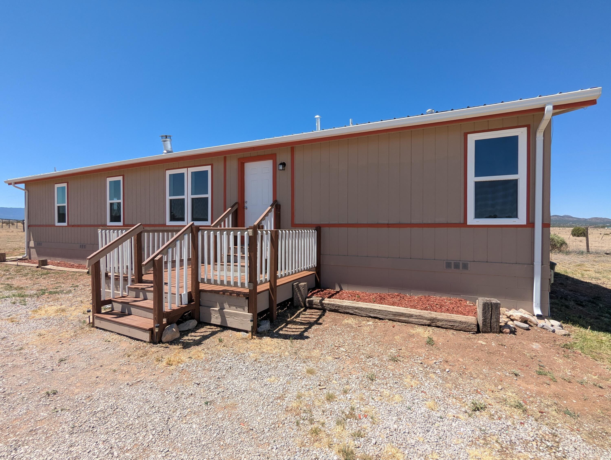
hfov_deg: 94.4
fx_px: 283
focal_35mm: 16
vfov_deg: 78.2
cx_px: 306
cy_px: 230
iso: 46
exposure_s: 1/1148
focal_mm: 2.35
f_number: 2.2
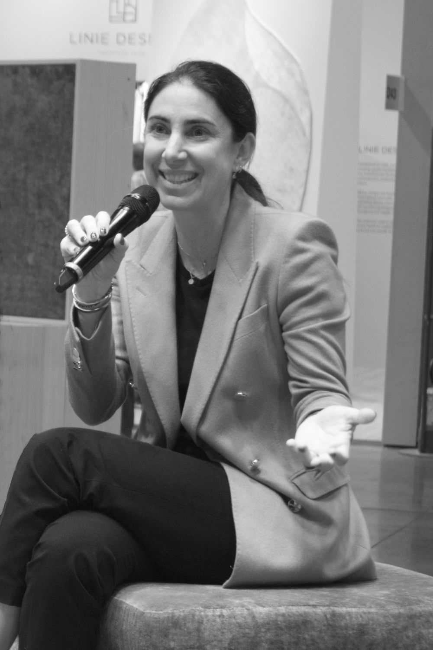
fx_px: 1299
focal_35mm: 72
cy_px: 325
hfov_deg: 18.9
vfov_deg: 28.1
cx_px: 216
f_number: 5.3
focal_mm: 48
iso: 450
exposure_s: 1/60
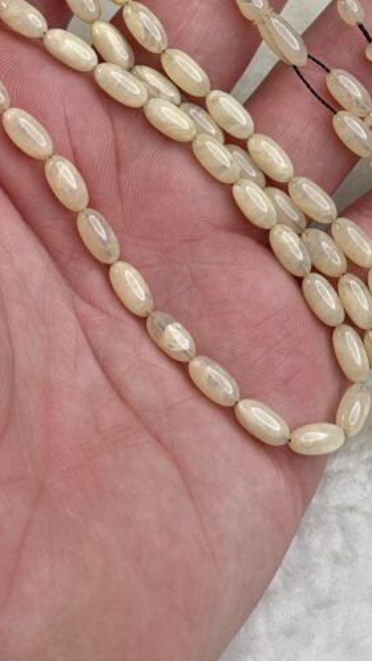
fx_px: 1474
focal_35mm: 84
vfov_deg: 25.0
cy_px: 149
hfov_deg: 14.3
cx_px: 300
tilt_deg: -53.4
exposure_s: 1/354
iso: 64
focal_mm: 6.76
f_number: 1.78
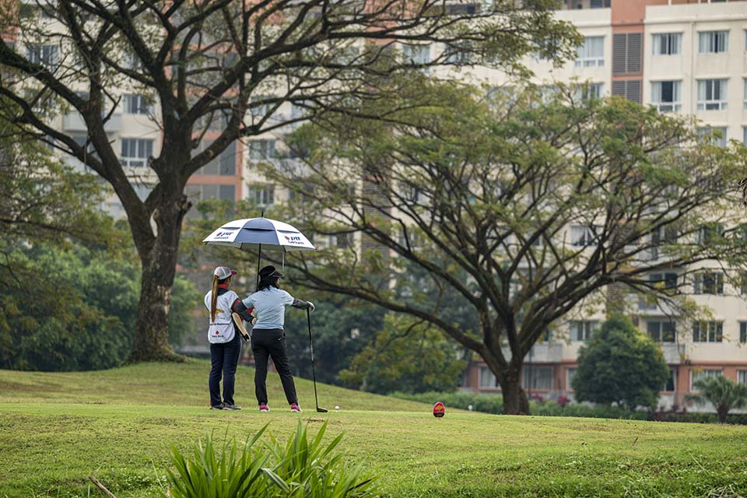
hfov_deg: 10.3
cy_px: 249
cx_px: 374
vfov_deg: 6.9
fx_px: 4150
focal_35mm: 200
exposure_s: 1/2000
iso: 450
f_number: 4
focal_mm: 200
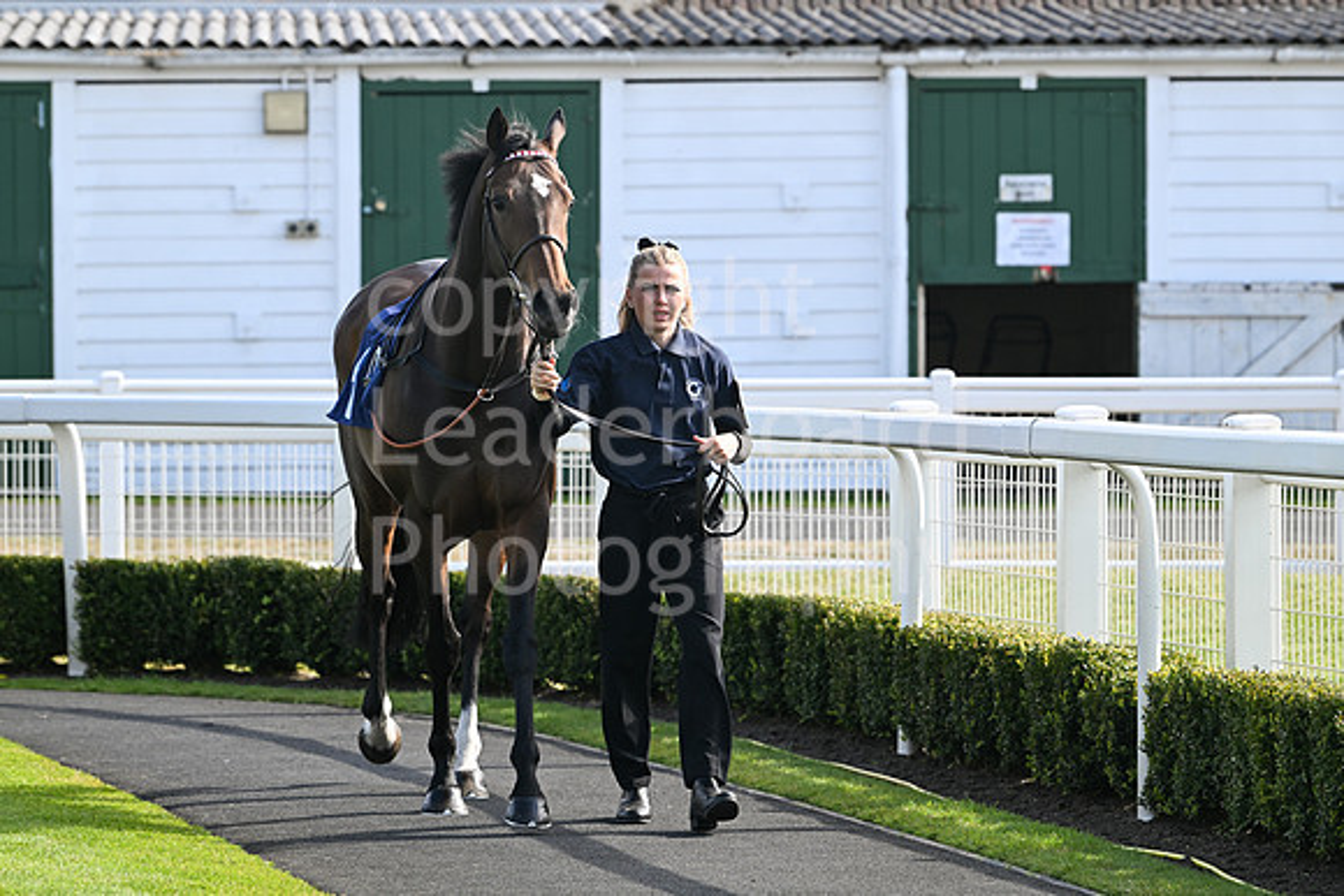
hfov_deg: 10.3
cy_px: 448
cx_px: 672
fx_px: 7468
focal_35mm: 200
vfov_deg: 6.9
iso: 400
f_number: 6.3
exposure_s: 1/640
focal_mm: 200
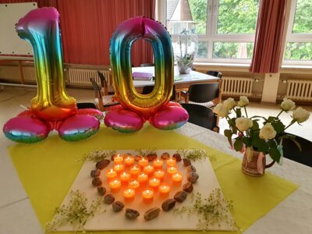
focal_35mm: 26
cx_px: 156
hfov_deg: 67.3
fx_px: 234
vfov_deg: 53.1
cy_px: 117
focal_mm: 4.32
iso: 200
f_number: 2.4
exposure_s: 1/120
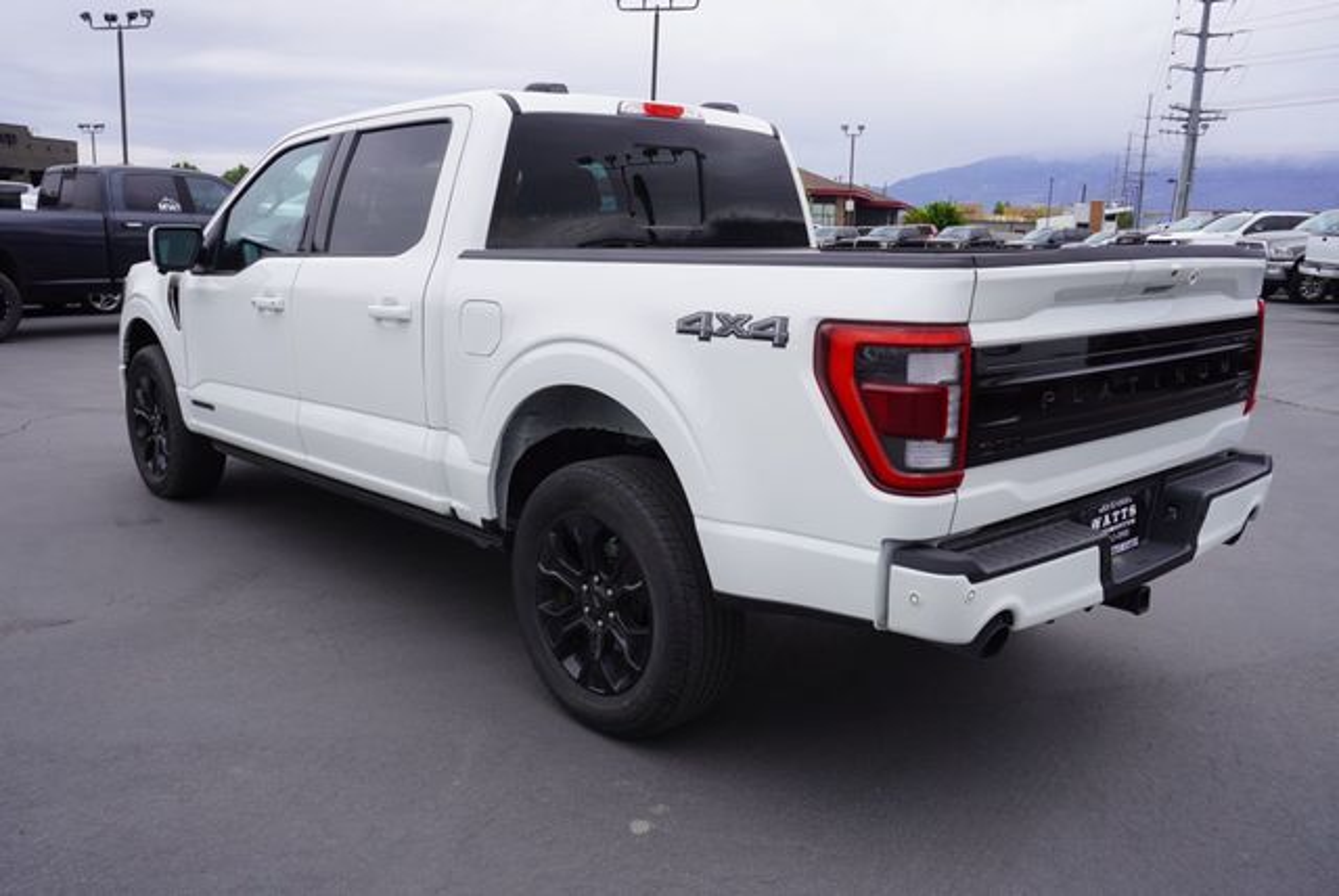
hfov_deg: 61.9
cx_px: 670
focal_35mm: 30
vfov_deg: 43.7
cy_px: 448
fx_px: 1117
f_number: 9
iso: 100
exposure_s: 1/125
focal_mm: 20
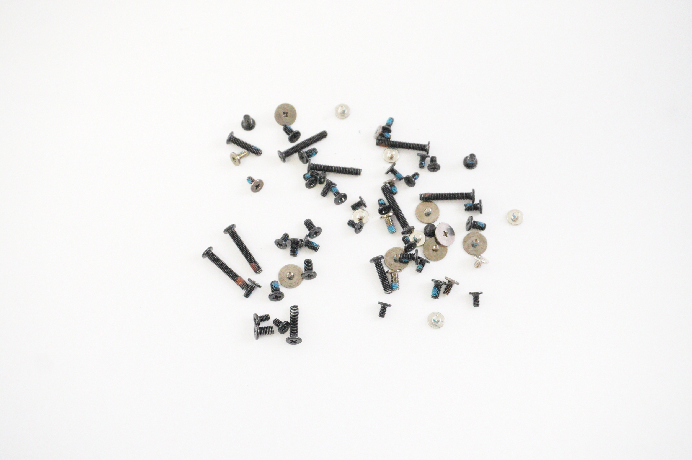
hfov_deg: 48.0
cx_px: 346
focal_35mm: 40
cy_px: 230
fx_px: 778
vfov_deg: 33.0
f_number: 5.6
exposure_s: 1/250
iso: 8000
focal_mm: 27
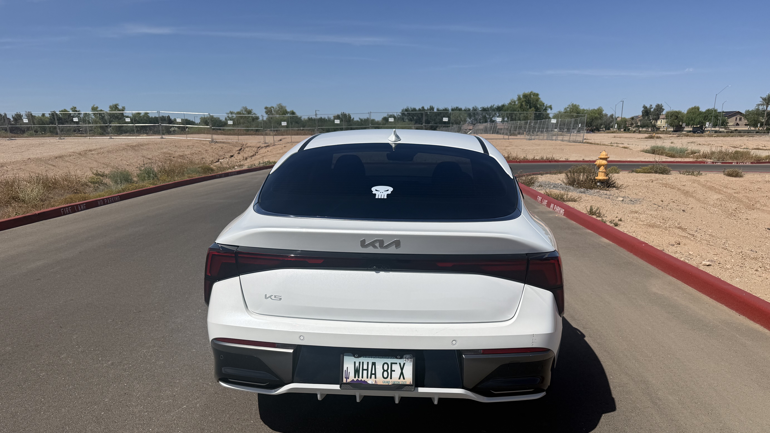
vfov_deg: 42.2
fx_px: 551
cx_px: 389
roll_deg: -1.0
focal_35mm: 27
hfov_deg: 69.9
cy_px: 297
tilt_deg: -16.4
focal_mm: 6.76
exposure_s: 1/10309
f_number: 1.78
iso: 80
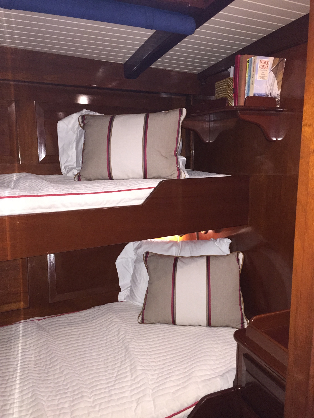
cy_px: 209
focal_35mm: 29
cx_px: 157
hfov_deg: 48.2
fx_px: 351
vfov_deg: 61.7
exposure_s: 1/16
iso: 250
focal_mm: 4.15
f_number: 2.2
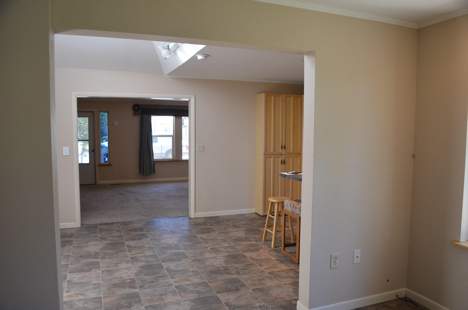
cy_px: 155
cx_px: 234
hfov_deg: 67.5
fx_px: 350
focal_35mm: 27
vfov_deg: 47.7
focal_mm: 18
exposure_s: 1/60
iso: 560
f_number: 4
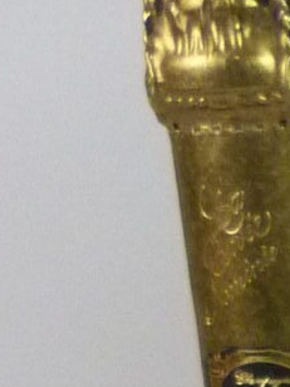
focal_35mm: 166
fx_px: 1854
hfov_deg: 8.0
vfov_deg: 10.8
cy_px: 805
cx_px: 787
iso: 400
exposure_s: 1/30
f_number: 2.8
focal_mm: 4.5
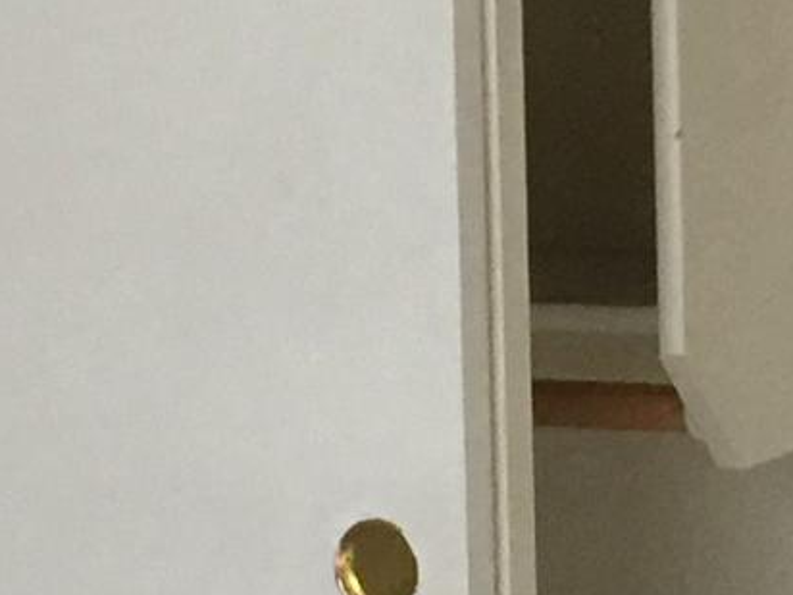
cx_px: 666
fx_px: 4834
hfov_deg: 9.4
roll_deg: -0.5
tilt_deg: -6.3
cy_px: 162
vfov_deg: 7.0
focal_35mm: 211
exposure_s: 1/15
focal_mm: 4.15
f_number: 2.2
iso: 125
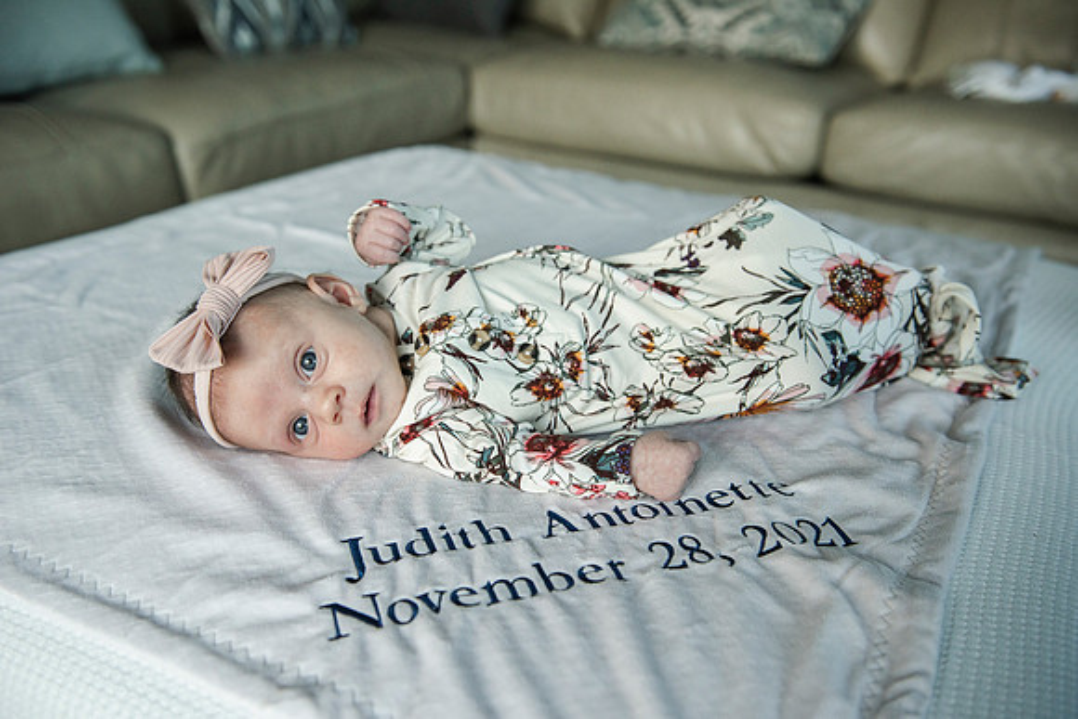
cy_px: 360
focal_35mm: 34
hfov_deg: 55.8
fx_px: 1018
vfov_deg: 38.9
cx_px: 539
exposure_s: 1/640
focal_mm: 34
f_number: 3.5
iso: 2000
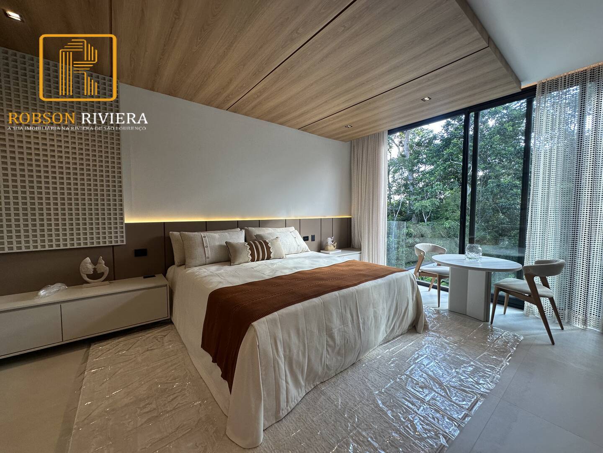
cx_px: 302
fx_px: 244
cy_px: 226
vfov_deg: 85.7
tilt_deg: -3.4
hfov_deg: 102.1
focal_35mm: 14
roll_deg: -0.3
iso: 64
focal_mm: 2.22
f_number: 2.2
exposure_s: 1/120
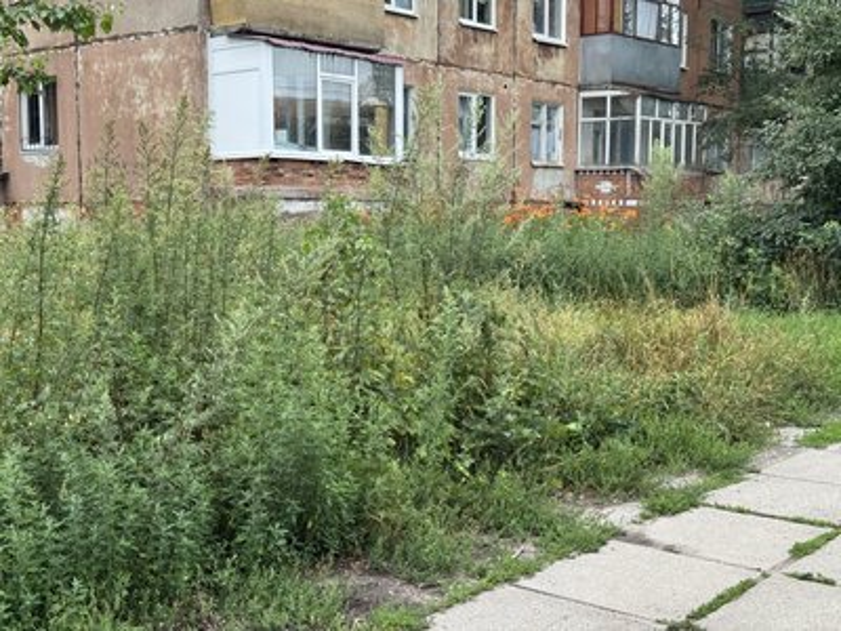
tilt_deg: -5.0
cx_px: 420
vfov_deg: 30.3
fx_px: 1166
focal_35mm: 48
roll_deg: +0.0
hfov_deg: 39.7
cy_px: 316
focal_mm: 6.76
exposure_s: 1/876
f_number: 1.78
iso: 64
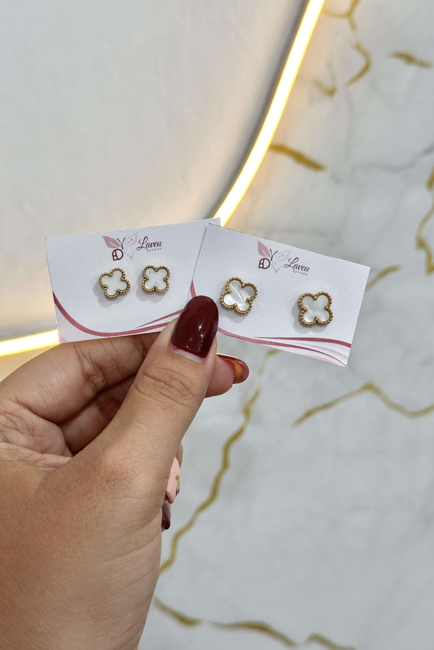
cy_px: 325
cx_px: 201
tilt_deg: -22.2
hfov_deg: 27.0
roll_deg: -0.3
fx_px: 904
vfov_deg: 39.6
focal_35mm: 50
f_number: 1.78
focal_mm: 6.86
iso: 100
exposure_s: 1/60
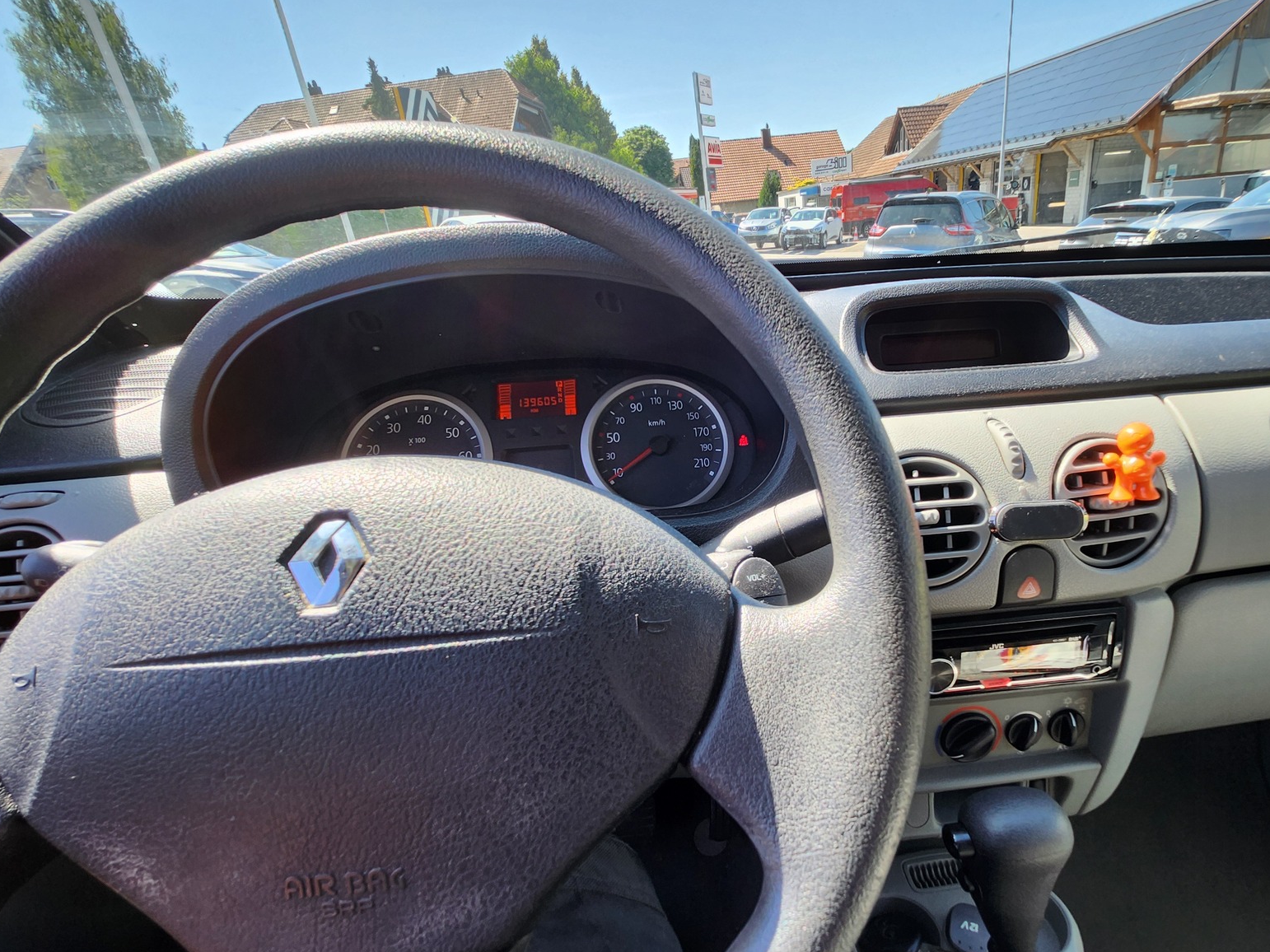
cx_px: 727
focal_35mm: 17
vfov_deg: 74.3
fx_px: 624
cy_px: 542
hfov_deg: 90.4
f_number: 2.2
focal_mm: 1.7
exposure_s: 1/101
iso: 32
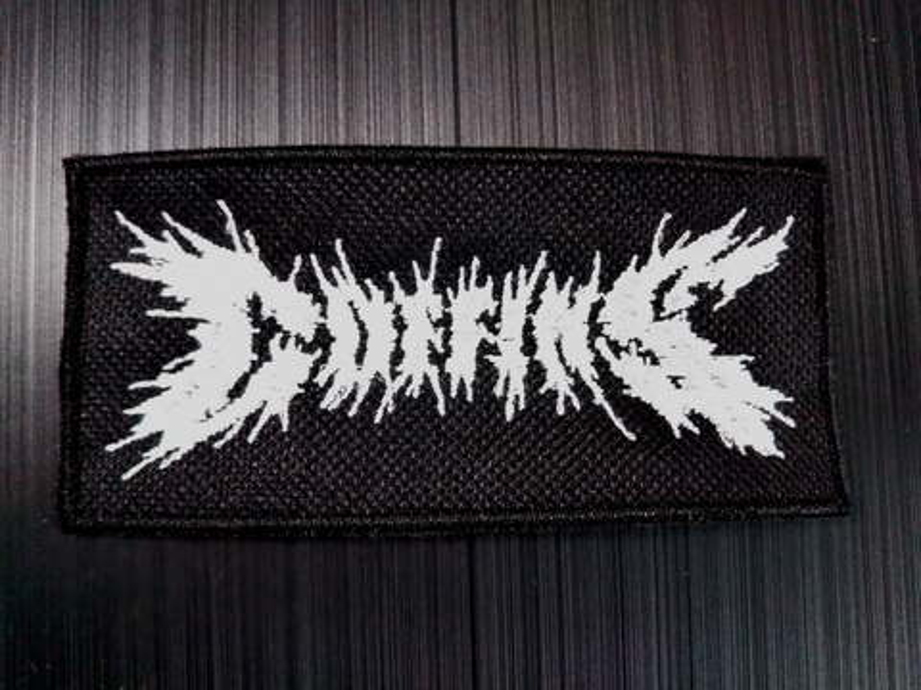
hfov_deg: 60.0
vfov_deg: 46.8
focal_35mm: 30
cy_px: 345
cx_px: 460
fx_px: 798
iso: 320
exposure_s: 1/17
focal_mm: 4
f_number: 2.2
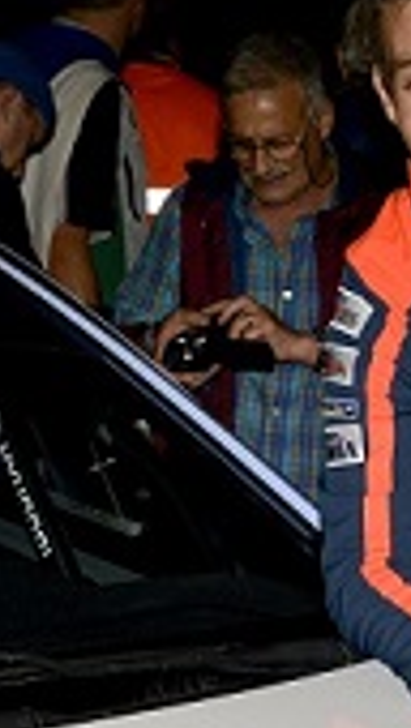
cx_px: 342
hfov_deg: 9.0
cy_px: 471
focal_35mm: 135
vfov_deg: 15.9
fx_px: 2608
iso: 1000
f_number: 11
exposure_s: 1/250
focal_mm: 56
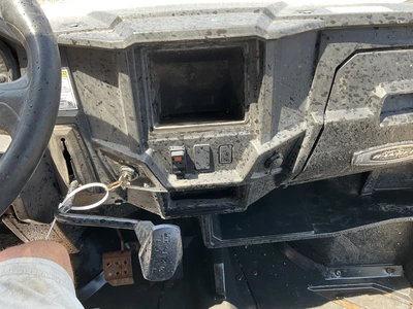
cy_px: 154
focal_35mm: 29
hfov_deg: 61.7
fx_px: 346
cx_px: 206
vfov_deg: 48.2
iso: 25
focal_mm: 3
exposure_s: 1/122
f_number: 1.8
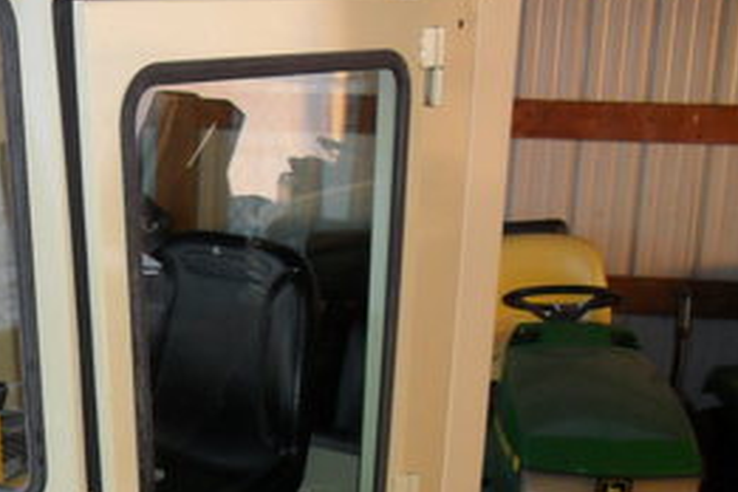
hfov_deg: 25.5
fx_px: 1558
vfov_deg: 17.6
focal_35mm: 76
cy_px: 467
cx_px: 23
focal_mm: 6.3
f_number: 3.2
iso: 200
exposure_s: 1/45
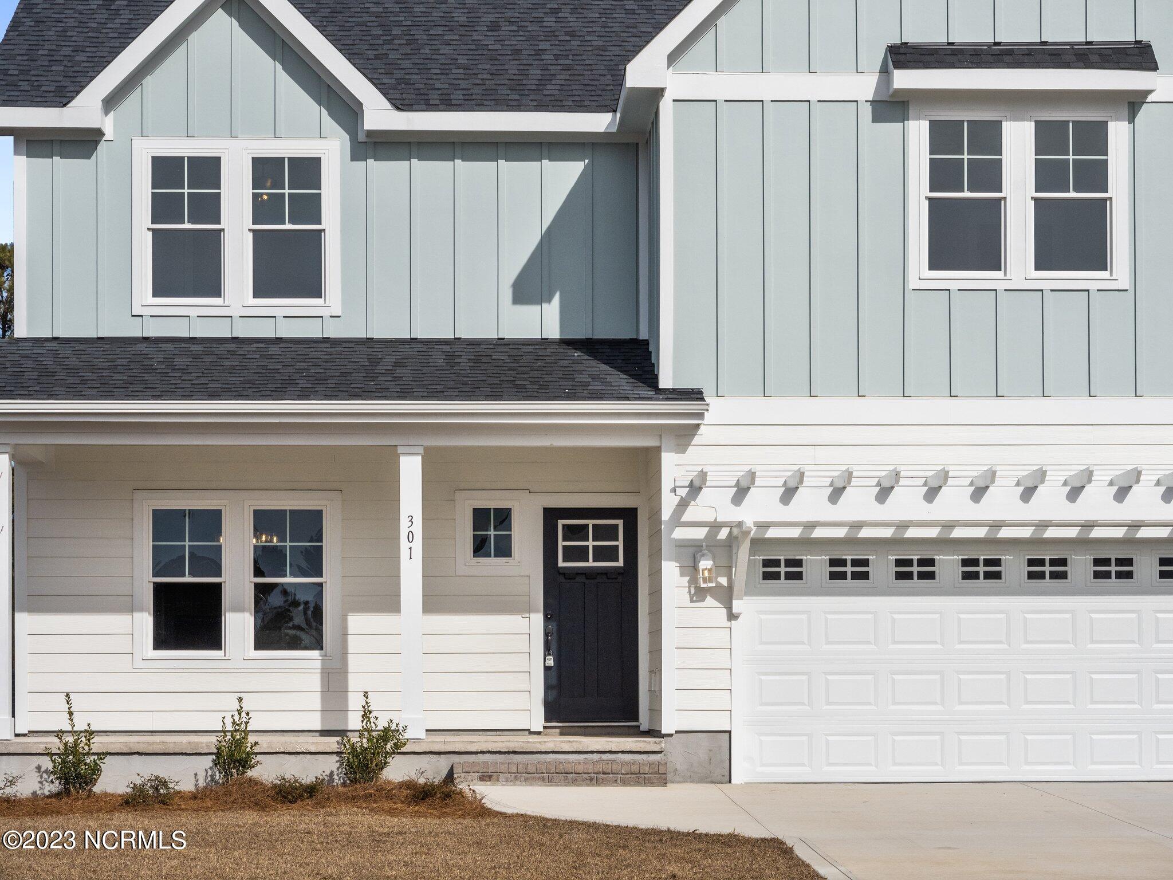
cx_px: 586
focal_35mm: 80
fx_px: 2711
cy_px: 440
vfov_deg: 18.4
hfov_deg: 24.4
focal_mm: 40
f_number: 5.6
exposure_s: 1/4000
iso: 200
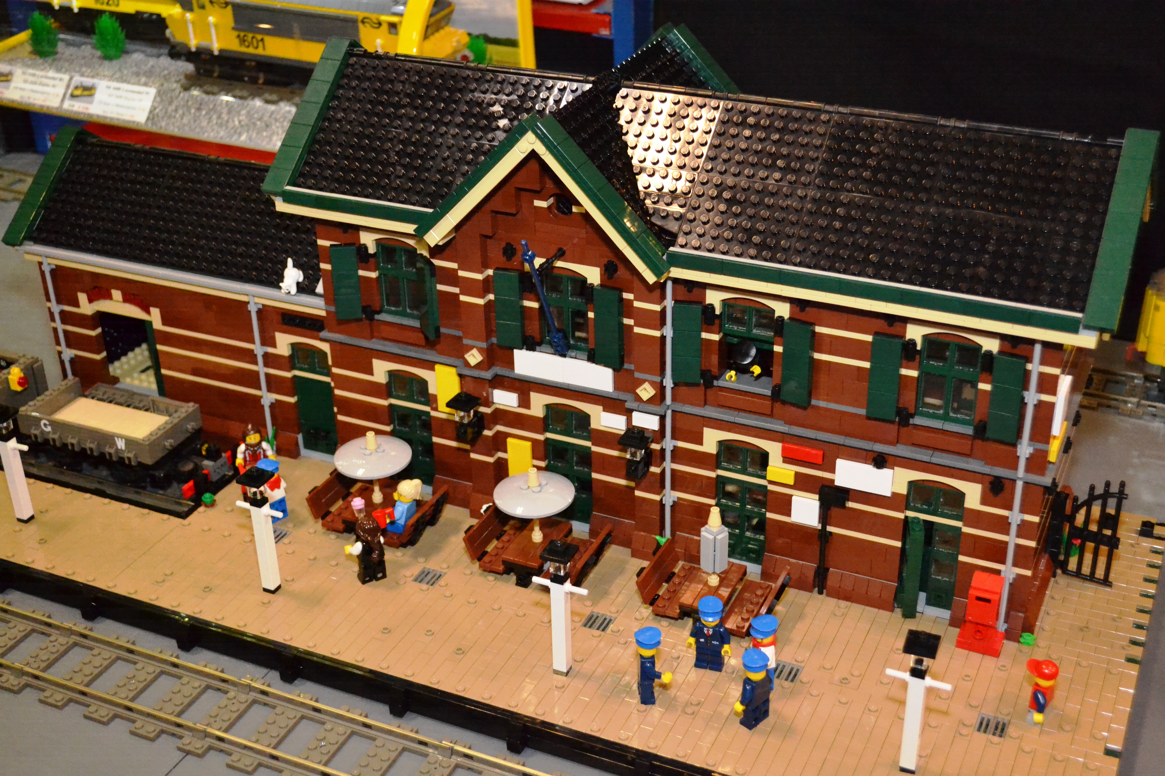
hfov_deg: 43.6
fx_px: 1456
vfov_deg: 29.9
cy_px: 388
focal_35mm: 45
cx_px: 582
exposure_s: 1/60
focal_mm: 30
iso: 3200
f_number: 4.5
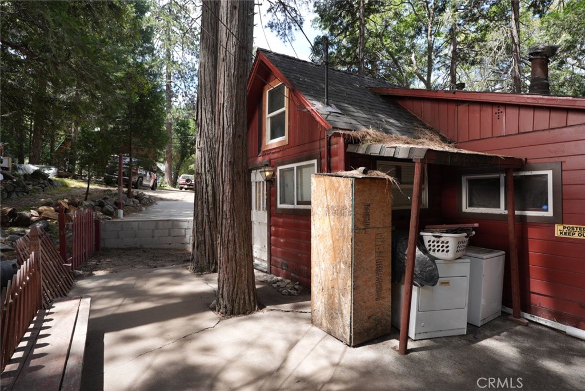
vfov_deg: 62.0
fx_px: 325
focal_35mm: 20
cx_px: 292
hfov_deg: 83.9
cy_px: 196
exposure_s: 1/100
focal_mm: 20
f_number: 5
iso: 100
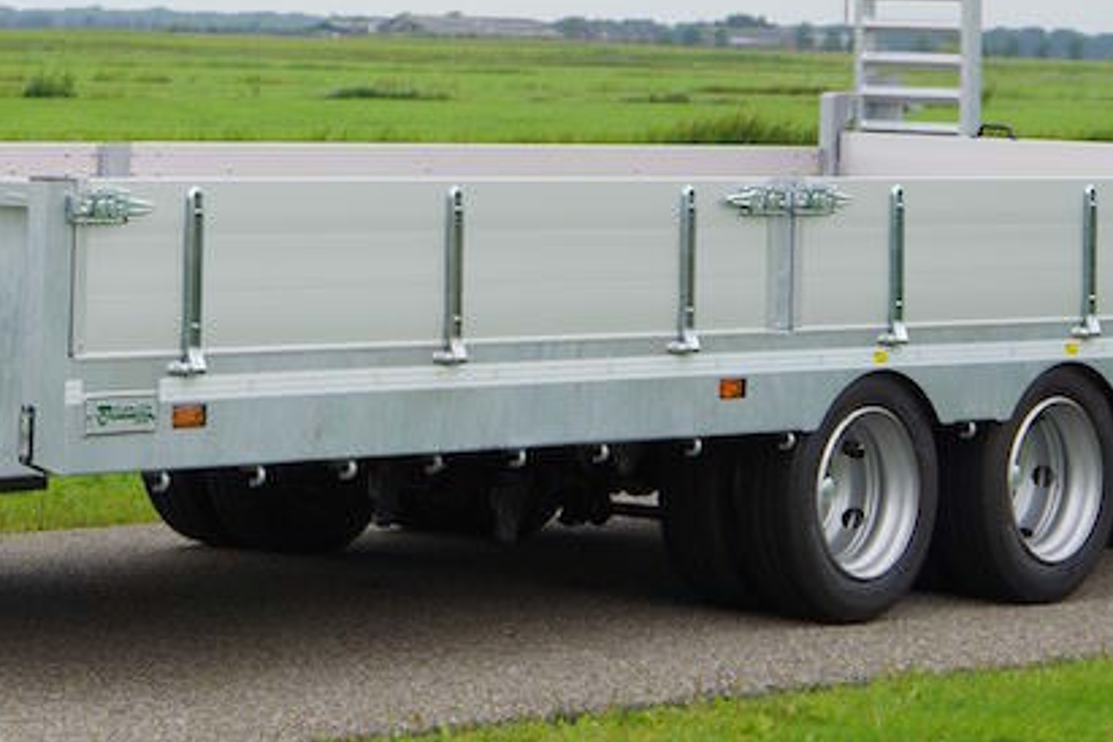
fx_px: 5410
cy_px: 91
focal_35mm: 175
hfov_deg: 11.7
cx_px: 227
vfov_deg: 7.8
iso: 100
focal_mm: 48
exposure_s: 1/100
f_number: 6.3
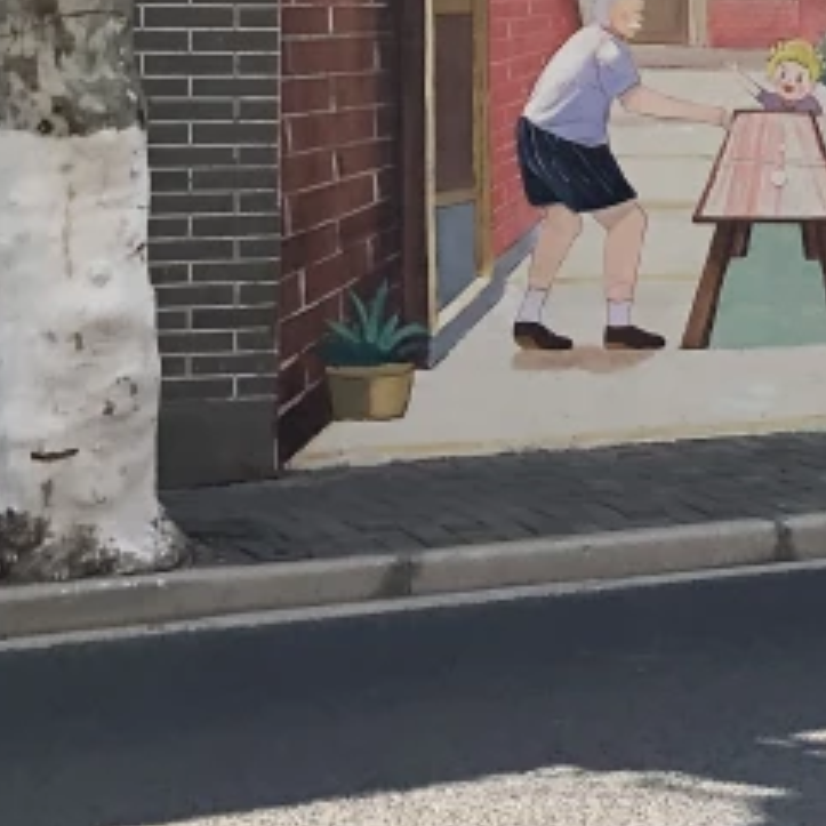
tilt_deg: +1.7
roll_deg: +0.9
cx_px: 1789
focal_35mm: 123
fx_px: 3321
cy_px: 7
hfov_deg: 12.1
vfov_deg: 14.0
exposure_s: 1/889
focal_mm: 4
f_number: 1.8
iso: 20
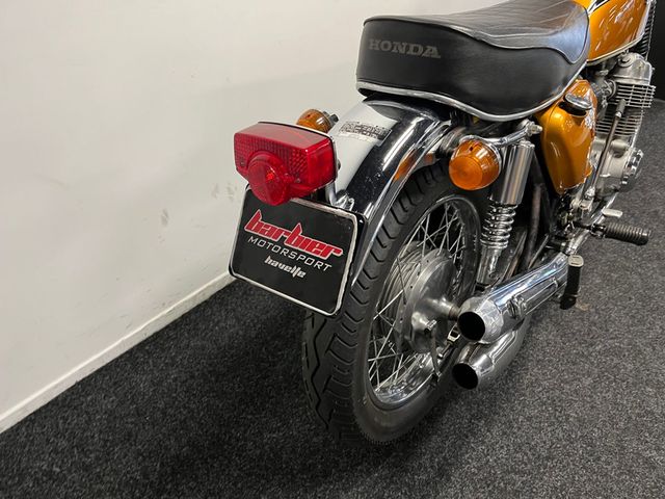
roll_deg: +0.6
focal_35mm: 26
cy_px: 250
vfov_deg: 53.1
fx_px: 499
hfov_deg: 67.3
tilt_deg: -34.6
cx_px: 332
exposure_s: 1/50
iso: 160
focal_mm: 5.1
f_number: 1.6
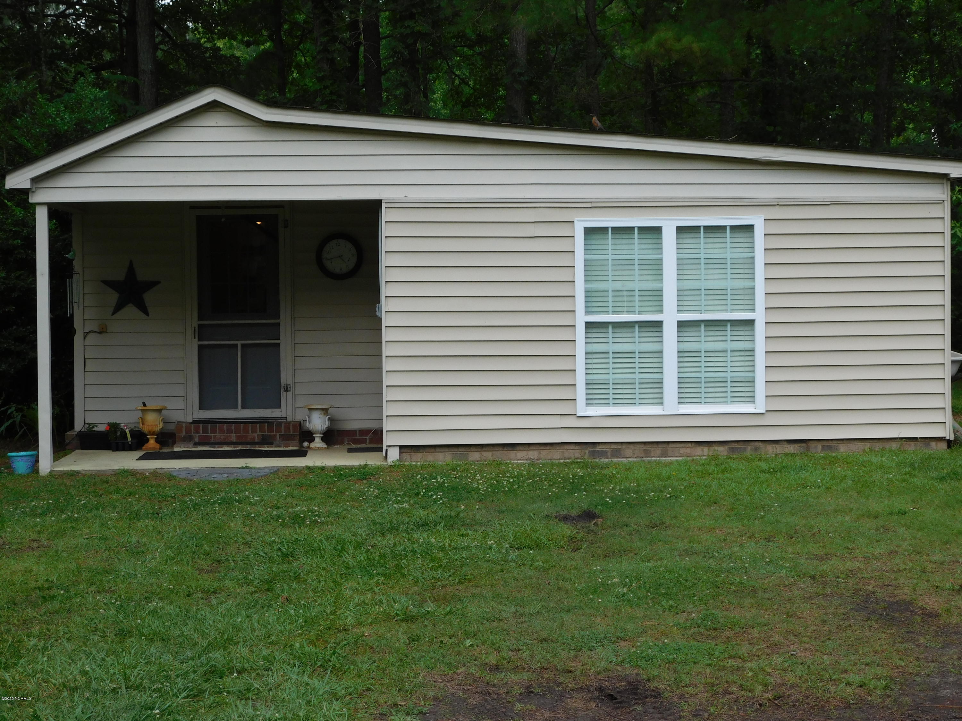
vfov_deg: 22.3
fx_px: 1834
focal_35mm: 66
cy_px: 360
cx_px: 481
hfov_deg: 29.4
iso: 125
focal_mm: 11.7
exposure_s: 1/400
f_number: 4.2
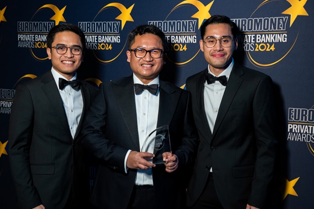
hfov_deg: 40.0
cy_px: 108
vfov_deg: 27.2
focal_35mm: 50
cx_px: 147
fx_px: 432
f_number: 3.5
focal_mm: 28.3
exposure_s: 1/50
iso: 1000
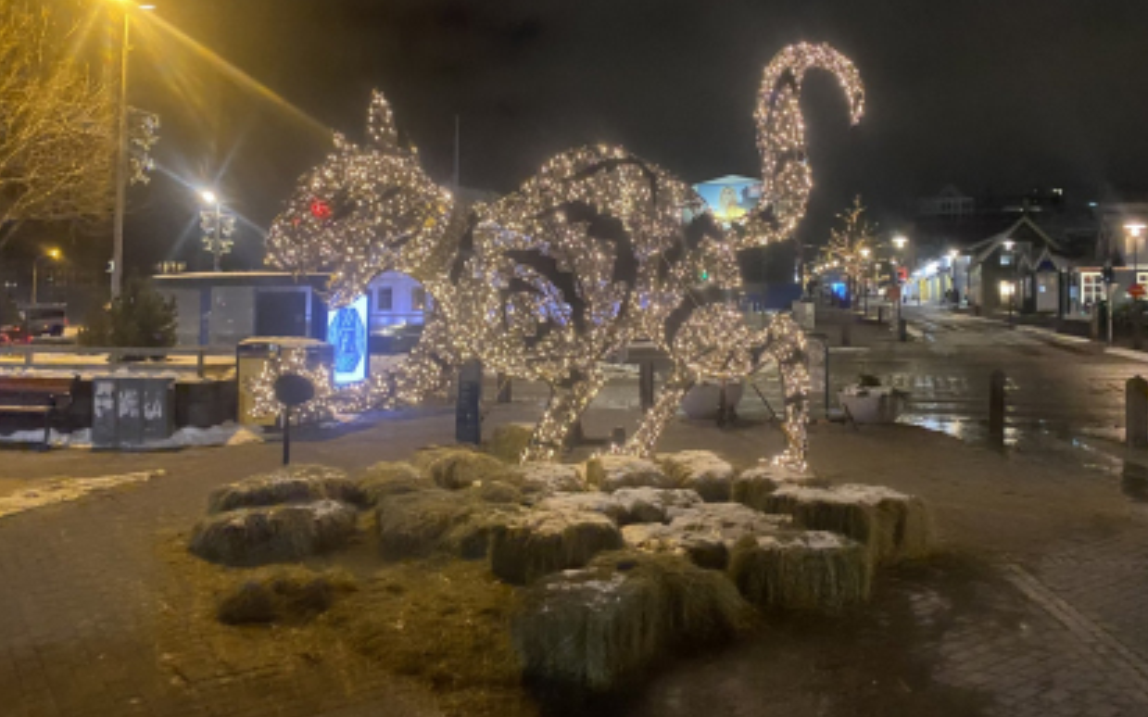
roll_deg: +1.0
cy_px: 290
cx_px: 570
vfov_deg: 44.3
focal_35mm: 28
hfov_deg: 66.5
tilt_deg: +4.9
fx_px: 876
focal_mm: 4.25
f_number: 1.8
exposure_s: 1/33
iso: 500
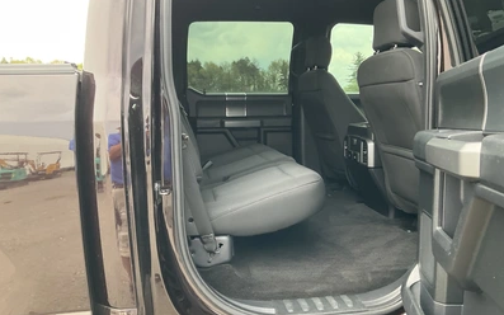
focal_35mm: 31
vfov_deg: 40.6
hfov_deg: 61.2
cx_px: 253
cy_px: 163
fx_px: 426
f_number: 1.8
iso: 64
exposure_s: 1/122
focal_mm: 3
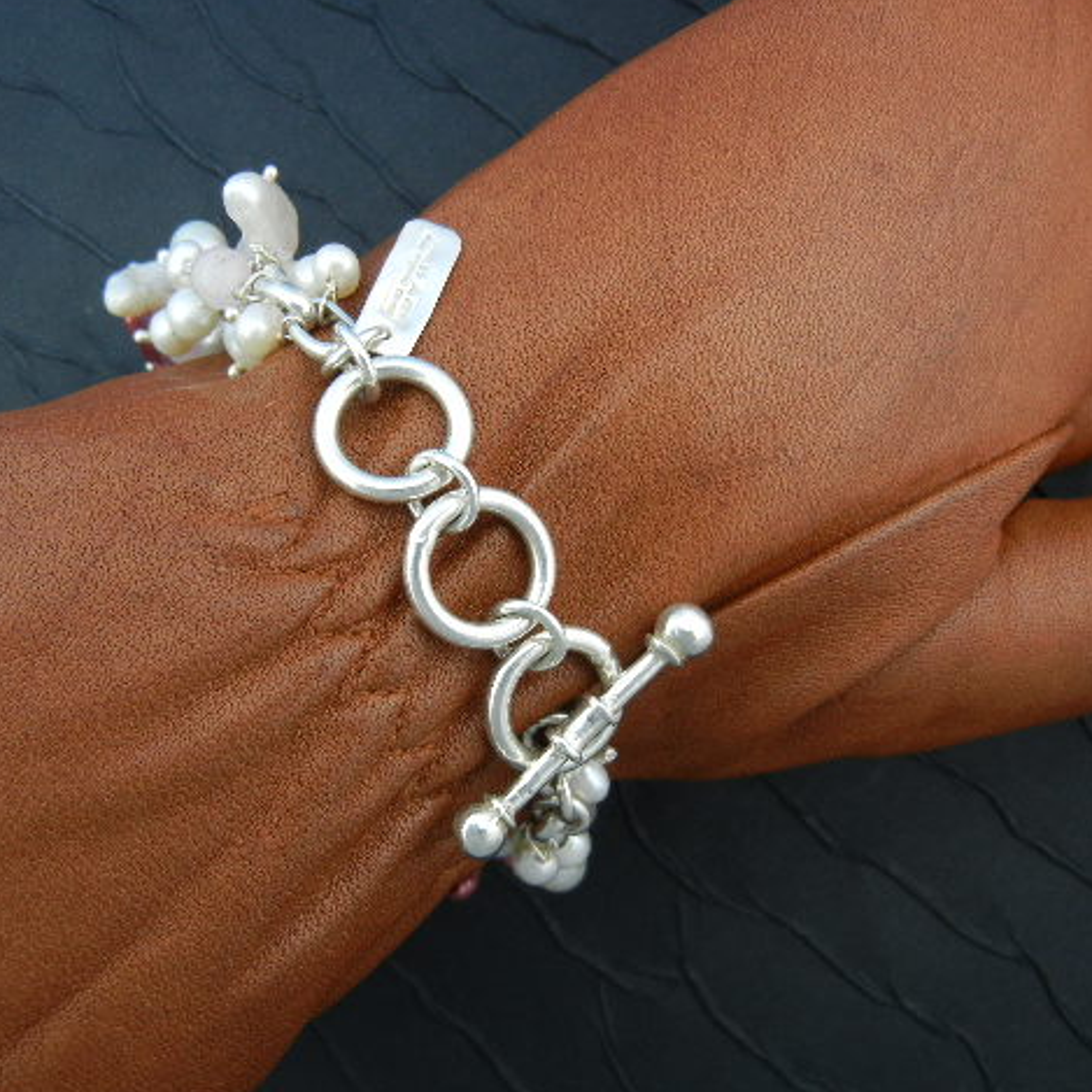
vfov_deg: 40.9
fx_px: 1463
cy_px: 540
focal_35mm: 41
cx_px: 470
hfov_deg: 40.8
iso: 200
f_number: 3.6
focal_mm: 6.2
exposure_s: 1/7.7
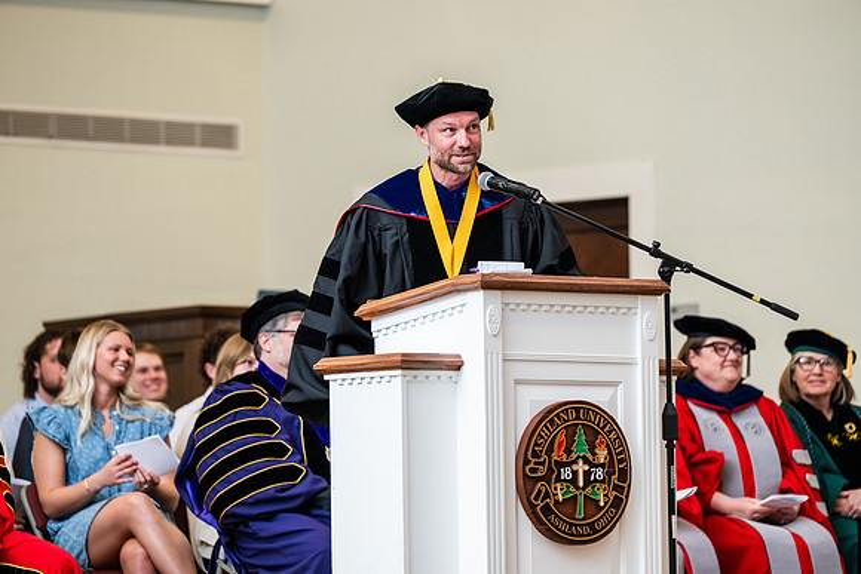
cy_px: 287
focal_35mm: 195
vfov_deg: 7.0
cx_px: 430
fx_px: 4665
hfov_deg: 10.5
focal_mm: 195
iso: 2000
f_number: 4
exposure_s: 1/200
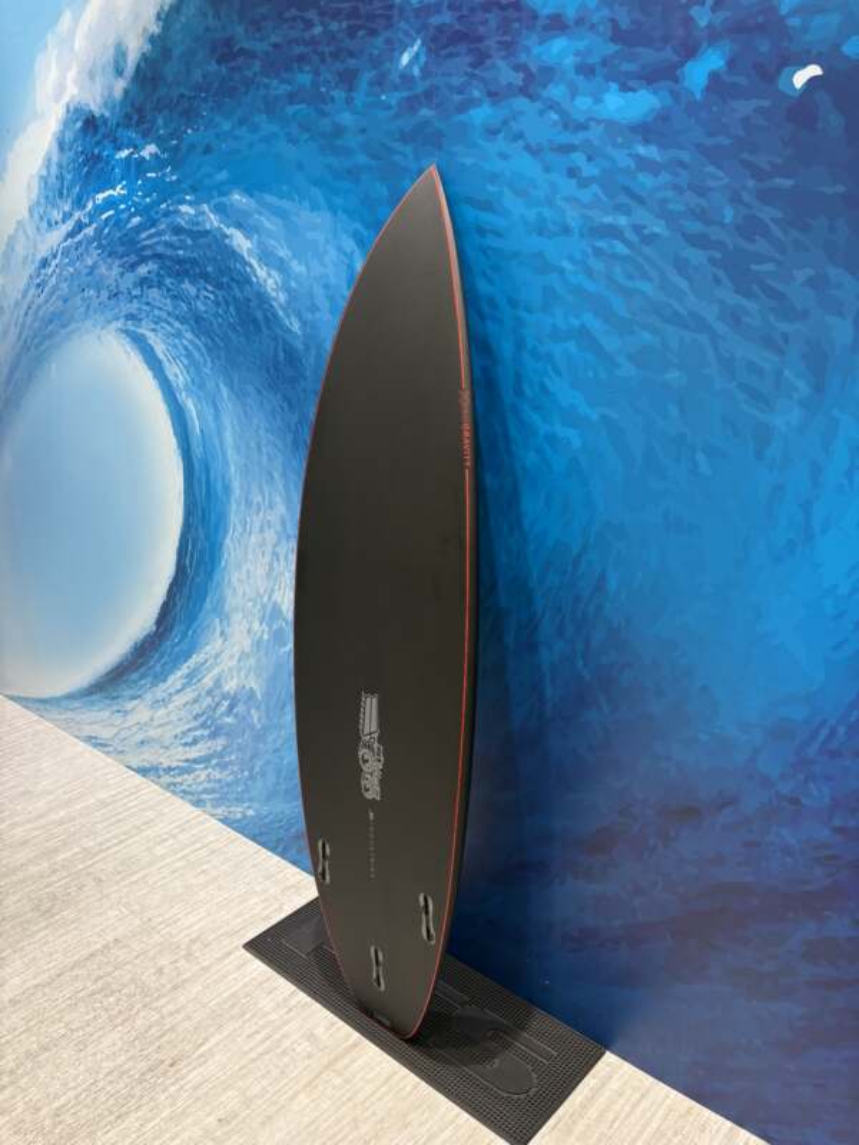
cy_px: 572
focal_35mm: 26
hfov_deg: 53.1
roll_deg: +2.0
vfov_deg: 67.3
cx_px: 430
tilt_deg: -16.3
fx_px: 860
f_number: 1.6
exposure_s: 1/122
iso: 40
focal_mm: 5.96
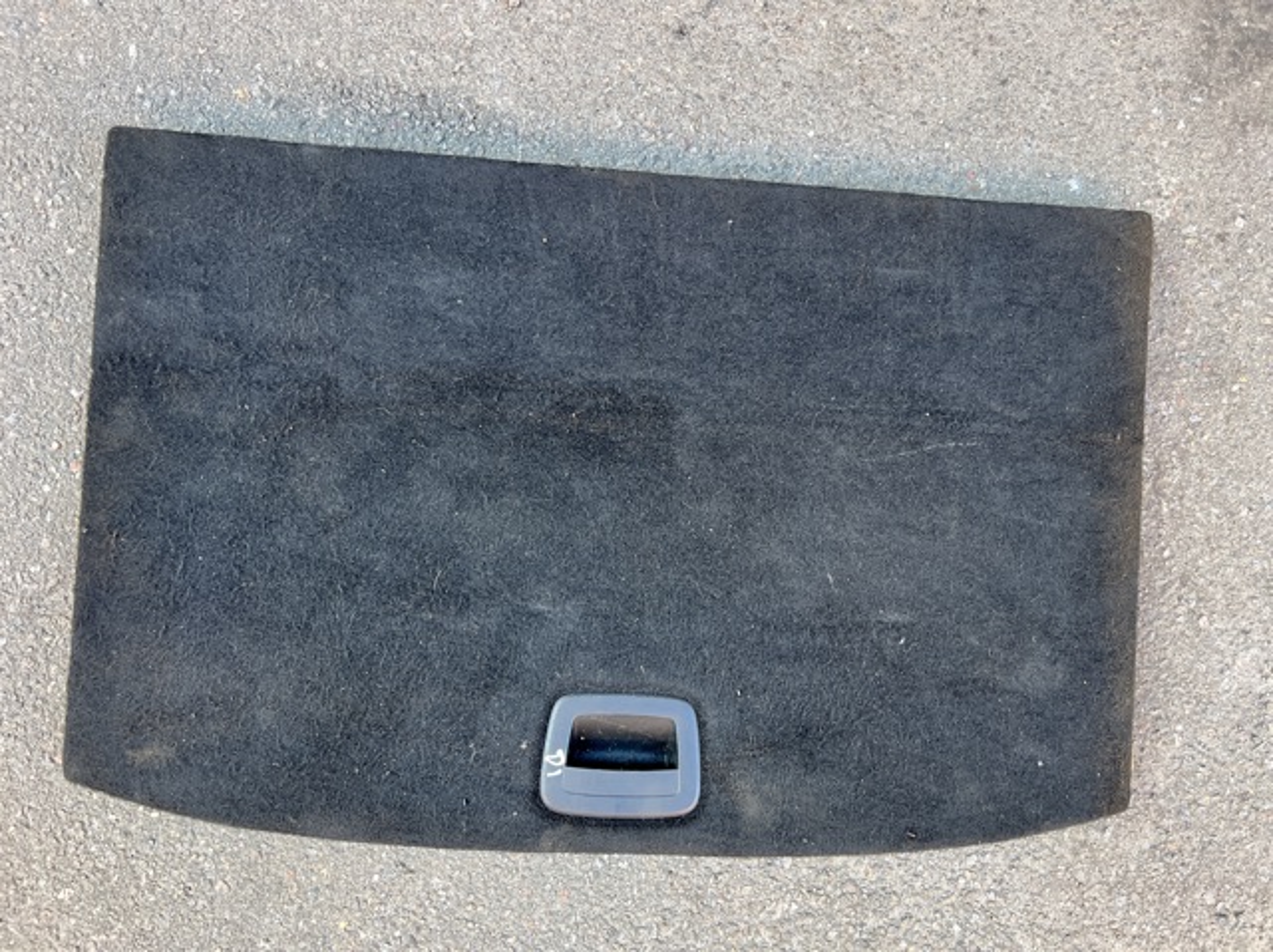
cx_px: 636
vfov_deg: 53.0
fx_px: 955
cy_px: 476
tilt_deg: -82.8
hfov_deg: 67.3
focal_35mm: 26
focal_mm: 5.7
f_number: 1.5
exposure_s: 1/121
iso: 125
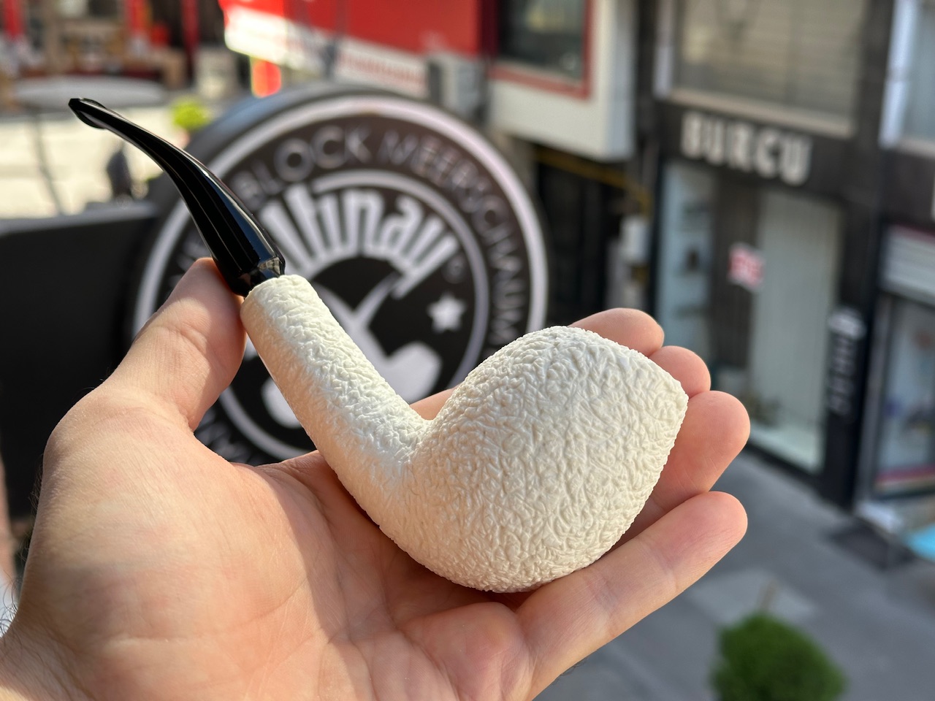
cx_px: 468
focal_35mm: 48
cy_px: 350
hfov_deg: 39.7
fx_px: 1297
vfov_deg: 30.3
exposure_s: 1/604
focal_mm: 6.86
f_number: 1.78
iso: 64
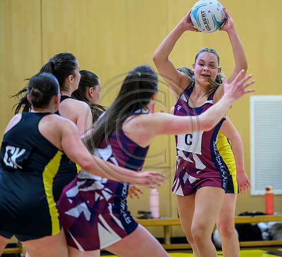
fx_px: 2139
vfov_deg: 6.9
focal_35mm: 243
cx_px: 192
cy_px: 128
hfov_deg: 7.5
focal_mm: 200
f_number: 3.2
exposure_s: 1/800
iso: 4000
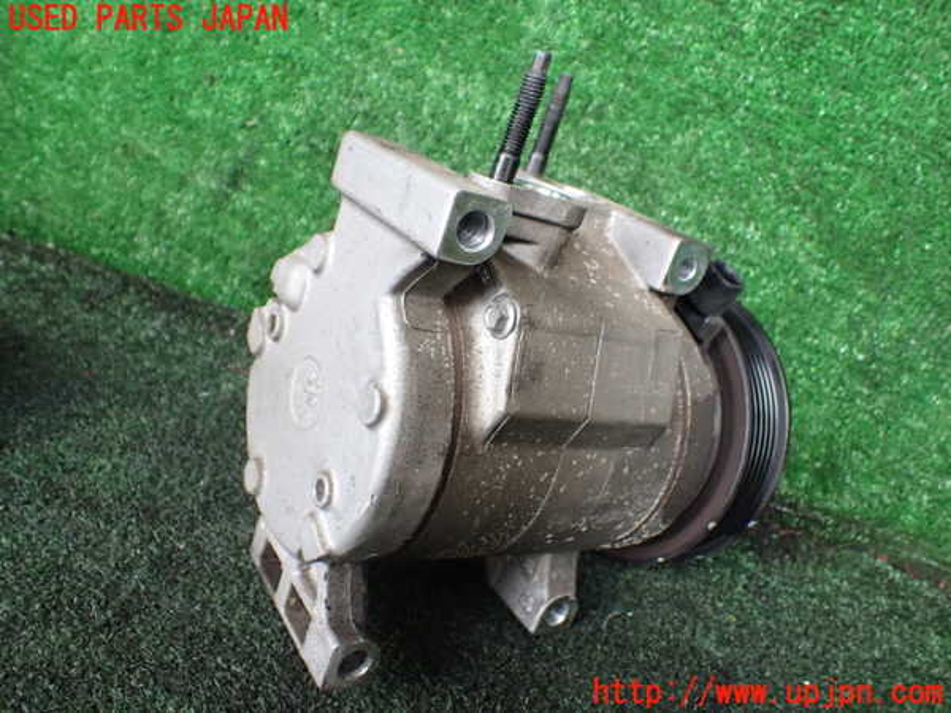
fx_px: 824
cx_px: 476
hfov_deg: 60.0
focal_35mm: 30
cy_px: 356
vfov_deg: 46.8
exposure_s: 1/100
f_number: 2.3
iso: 800
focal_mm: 5.4
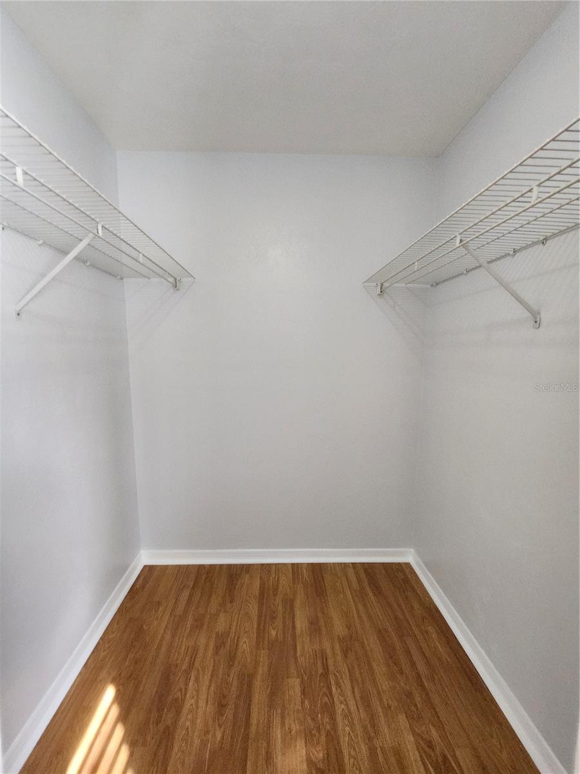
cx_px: 290
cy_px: 387
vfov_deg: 106.2
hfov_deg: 89.9
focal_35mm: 13
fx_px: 290
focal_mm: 1.74
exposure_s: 1/60
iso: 160
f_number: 2.2
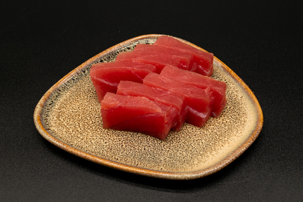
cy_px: 101
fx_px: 391
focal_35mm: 46
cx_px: 152
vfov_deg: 28.9
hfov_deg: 42.3
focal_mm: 31
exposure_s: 1/60
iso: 100
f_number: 8
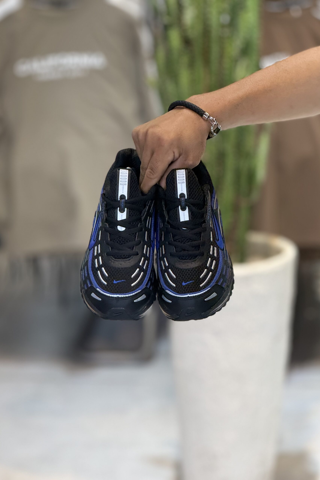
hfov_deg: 11.0
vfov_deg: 16.4
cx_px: 156
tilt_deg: -13.2
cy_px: 240
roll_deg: -0.4
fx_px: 1667
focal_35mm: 125
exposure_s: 1/100
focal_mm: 15.66
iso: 160
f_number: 2.8
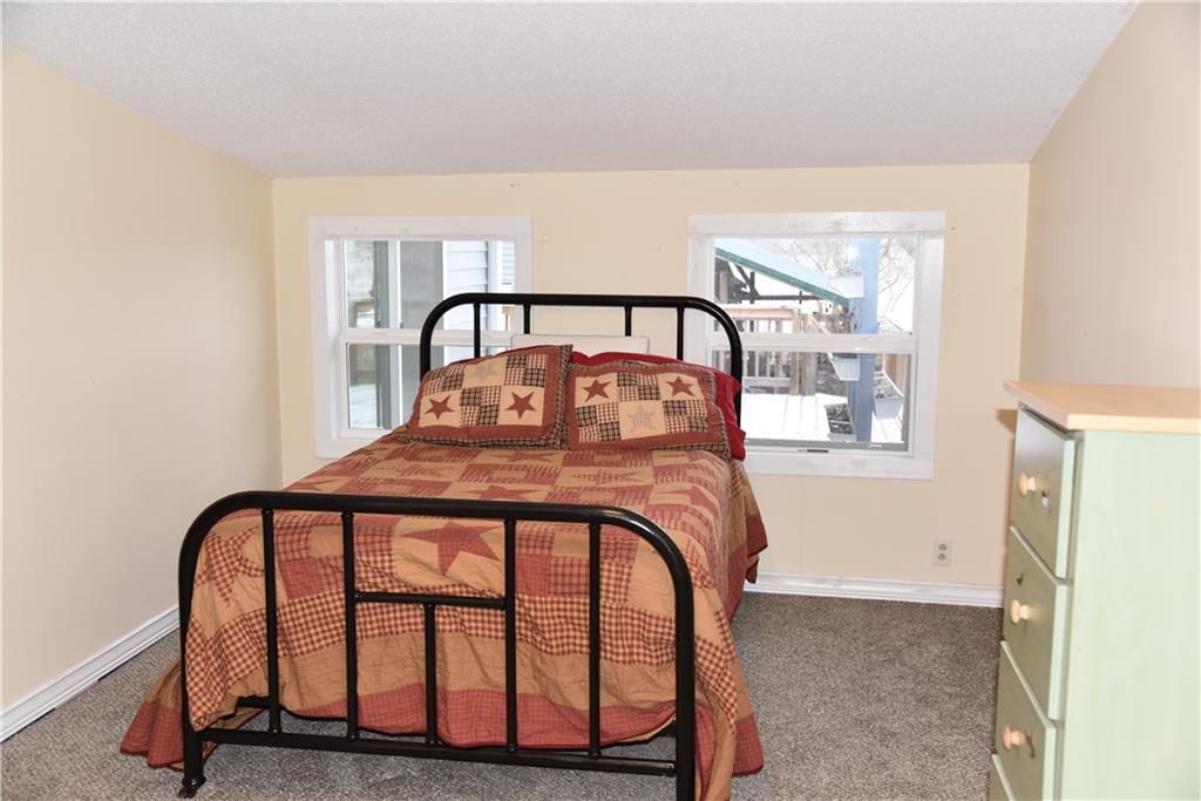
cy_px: 400
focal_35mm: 35
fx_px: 1168
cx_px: 600
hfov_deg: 54.4
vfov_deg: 37.9
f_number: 5
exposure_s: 1/60
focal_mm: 35
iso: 800
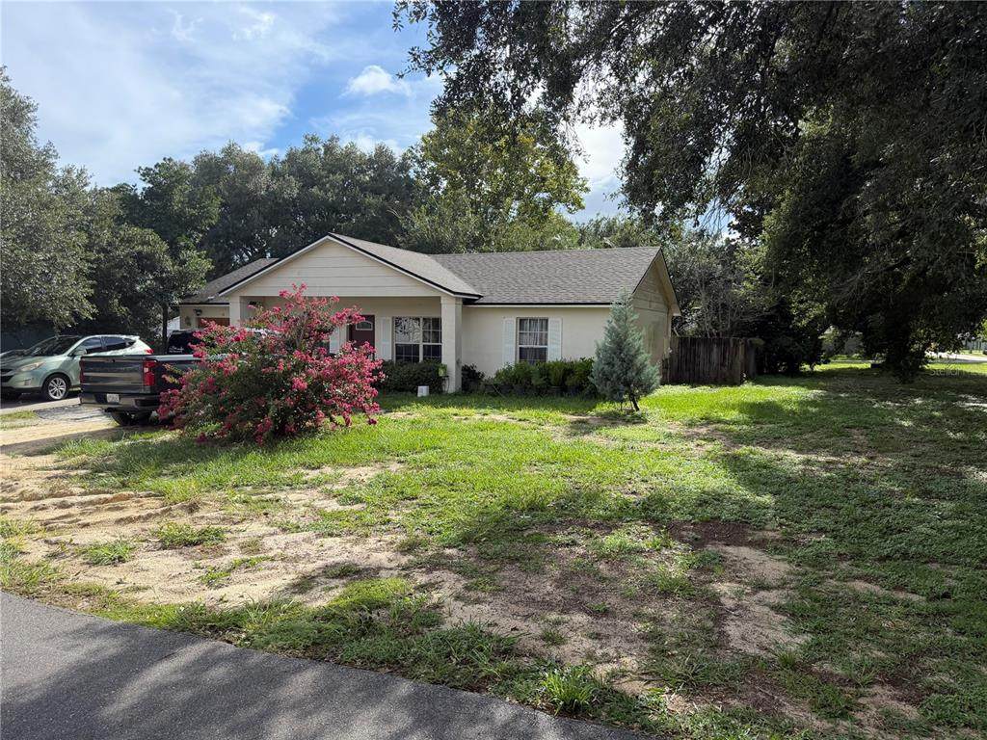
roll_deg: -0.1
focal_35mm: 24
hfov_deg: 71.6
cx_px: 494
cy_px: 370
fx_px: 684
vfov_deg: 56.8
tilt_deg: -4.9
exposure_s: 1/3759
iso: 100
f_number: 1.78
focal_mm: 6.76
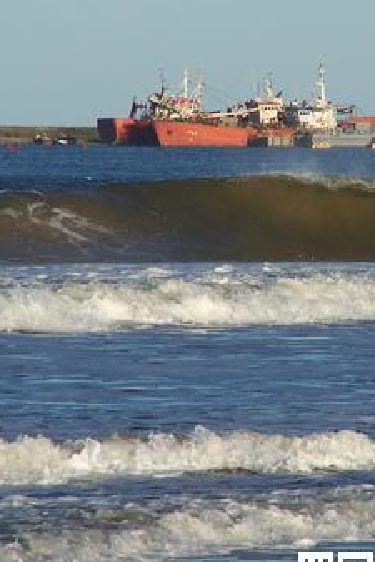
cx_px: 359
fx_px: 10051
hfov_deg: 2.1
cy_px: 265
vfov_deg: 3.2
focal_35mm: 644
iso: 80
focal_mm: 63
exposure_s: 1/750
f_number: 5
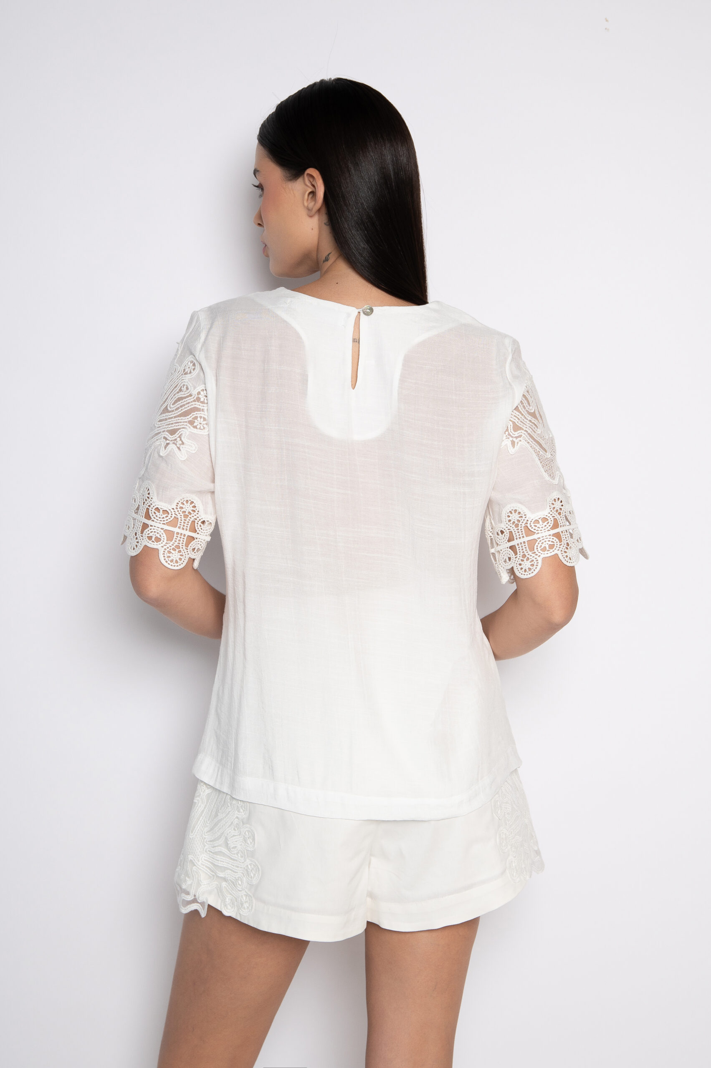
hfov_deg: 29.2
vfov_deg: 42.8
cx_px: 356
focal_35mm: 46
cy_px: 534
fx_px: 1365
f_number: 5
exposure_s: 1/125
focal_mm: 46
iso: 320
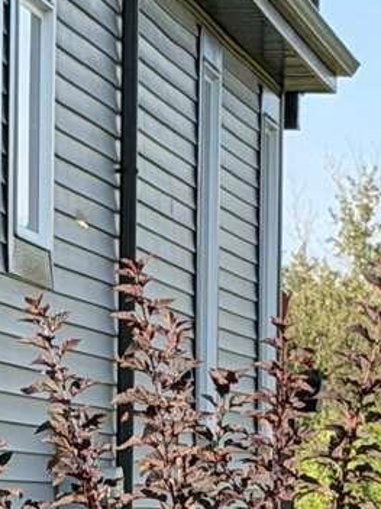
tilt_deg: +0.2
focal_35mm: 315
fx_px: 4626
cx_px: 32
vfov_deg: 6.3
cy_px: 431
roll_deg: -0.9
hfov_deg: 4.7
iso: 64
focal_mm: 6.76
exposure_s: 1/2088
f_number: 1.78
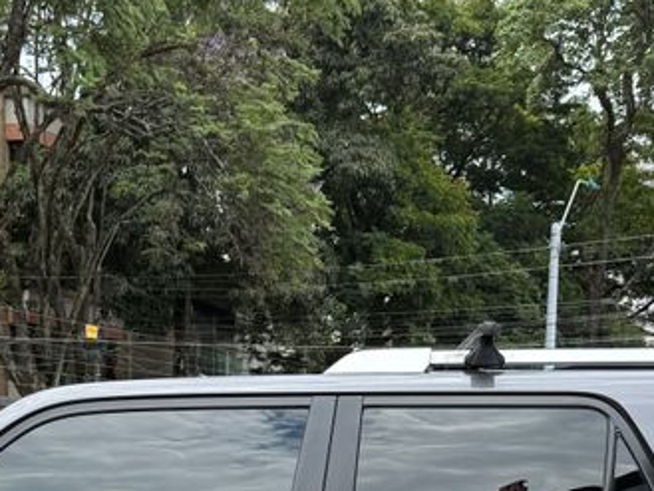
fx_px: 1323
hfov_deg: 27.7
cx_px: 292
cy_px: 692
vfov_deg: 19.0
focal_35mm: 70
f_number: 1.78
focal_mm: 6.76
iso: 80
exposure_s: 1/1464
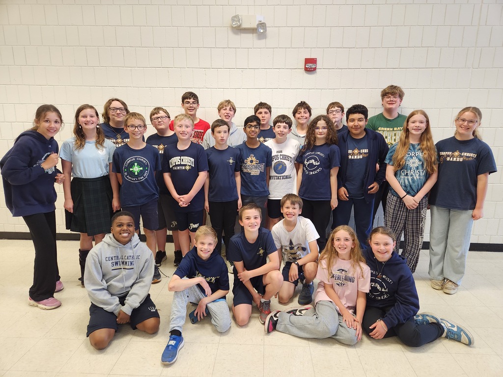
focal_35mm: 23
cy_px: 188
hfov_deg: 73.9
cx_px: 252
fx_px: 334
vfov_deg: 58.9
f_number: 1.8
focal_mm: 5.4
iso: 400
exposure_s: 1/120
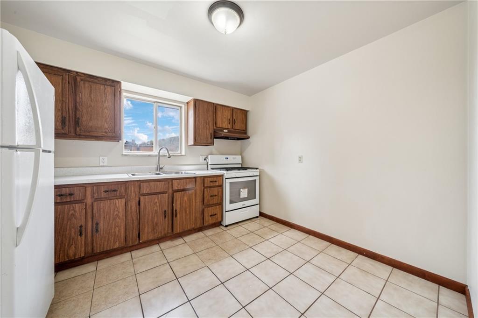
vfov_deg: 89.9
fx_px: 159
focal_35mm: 12
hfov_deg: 112.7
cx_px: 239
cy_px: 159
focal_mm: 12
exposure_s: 1/4
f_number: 11
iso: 50
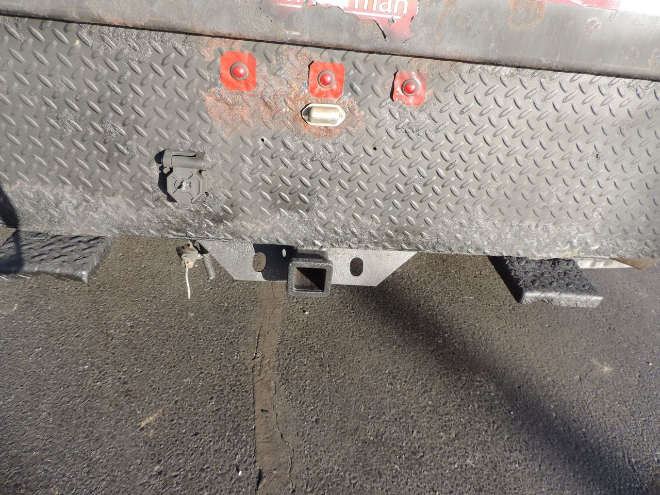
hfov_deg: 71.6
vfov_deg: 56.8
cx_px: 330
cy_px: 248
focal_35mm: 24
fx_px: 458
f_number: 3
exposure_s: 1/250
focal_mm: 4.3
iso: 80
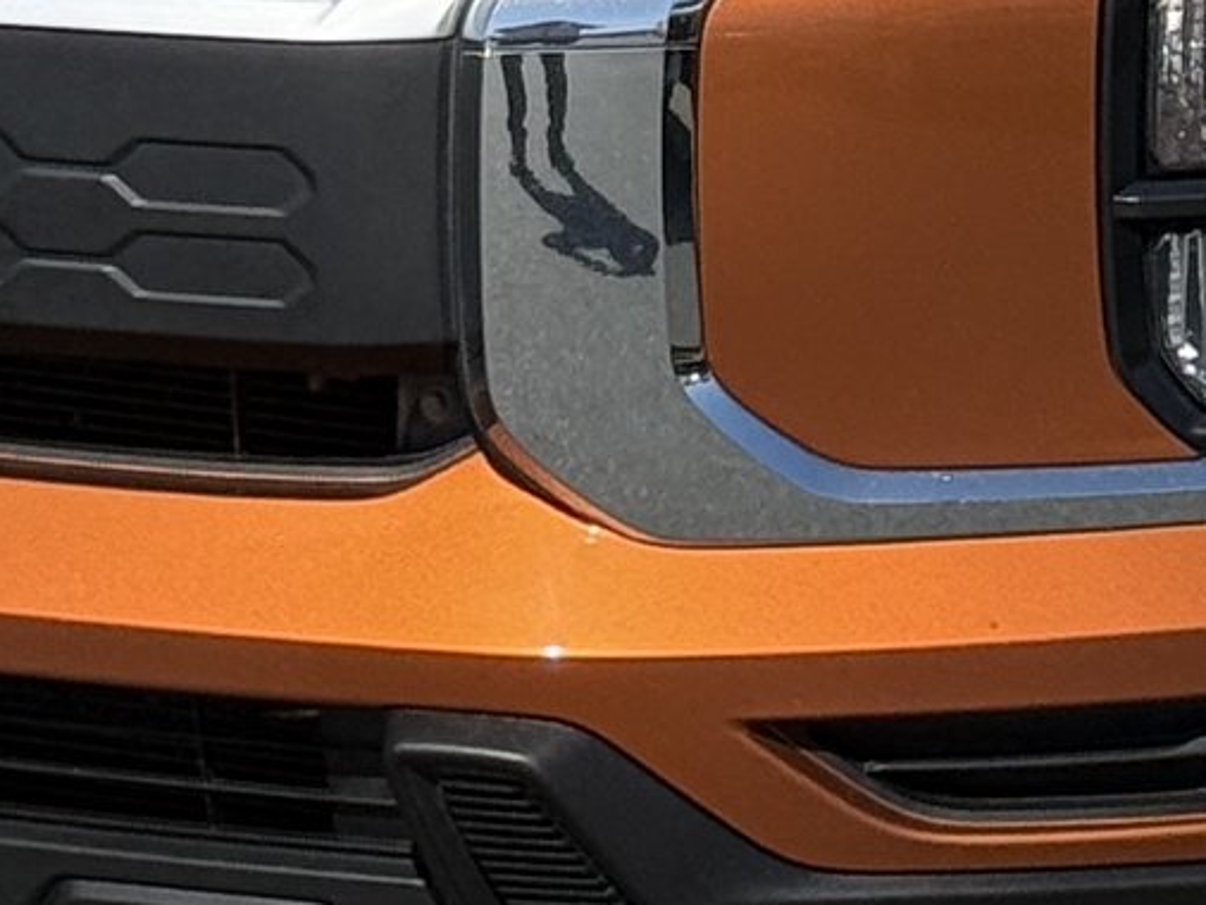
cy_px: -517
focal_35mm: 273
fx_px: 9516
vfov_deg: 5.4
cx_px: 894
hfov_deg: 7.2
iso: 64
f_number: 1.78
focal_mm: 6.76
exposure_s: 1/6536
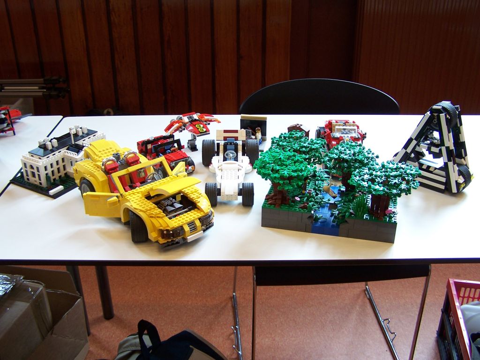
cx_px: 240
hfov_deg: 49.0
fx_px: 527
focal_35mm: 38
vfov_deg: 37.7
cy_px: 180
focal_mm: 6.3
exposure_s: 1/20
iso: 80
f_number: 2.8
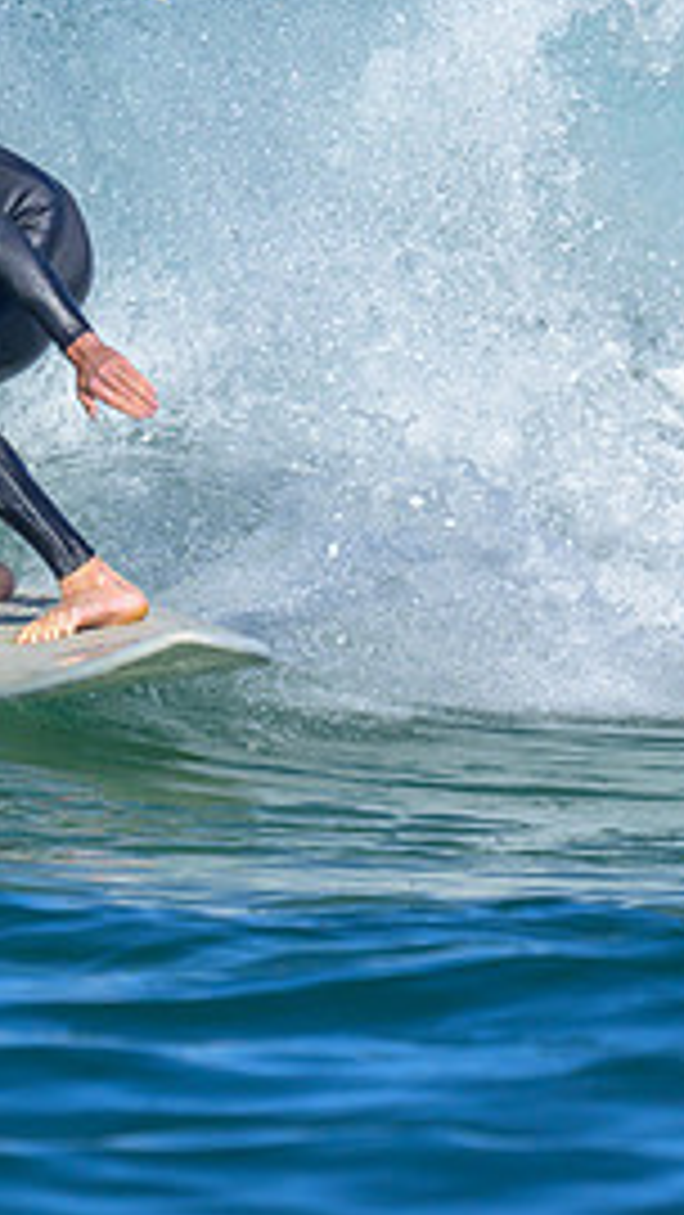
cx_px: -656
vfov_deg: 1.0
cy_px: 576
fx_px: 71536
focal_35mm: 2220
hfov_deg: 0.5
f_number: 6.3
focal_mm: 800
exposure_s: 1/2000
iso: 360
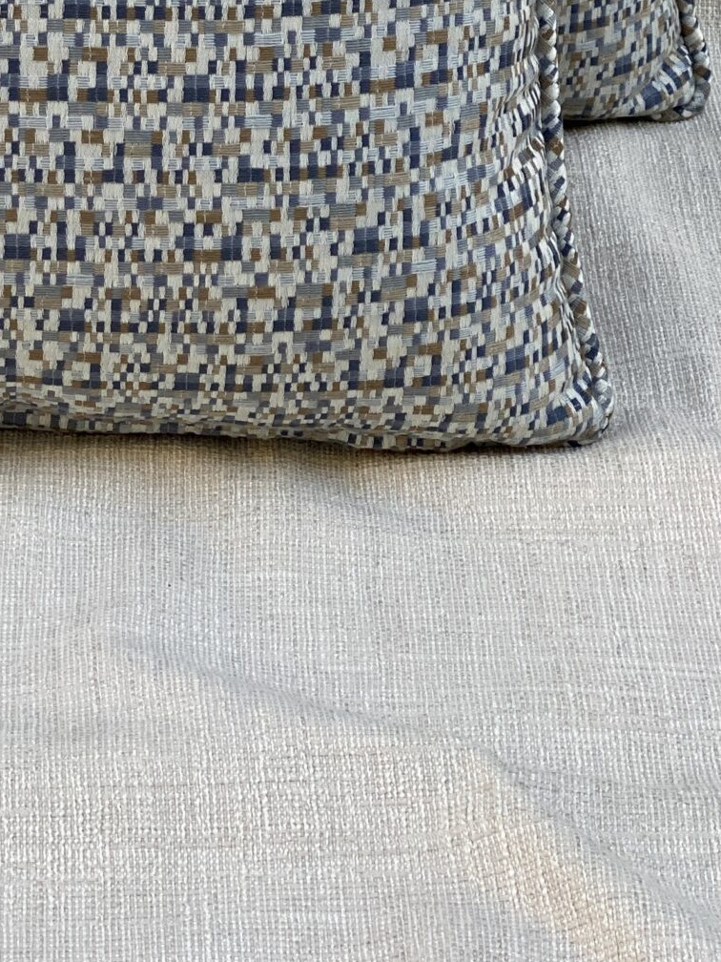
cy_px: -172
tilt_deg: -25.3
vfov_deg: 14.5
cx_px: 83
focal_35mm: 132
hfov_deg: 11.2
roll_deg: -0.8
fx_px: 3666
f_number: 2
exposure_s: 1/122
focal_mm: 6
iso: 50
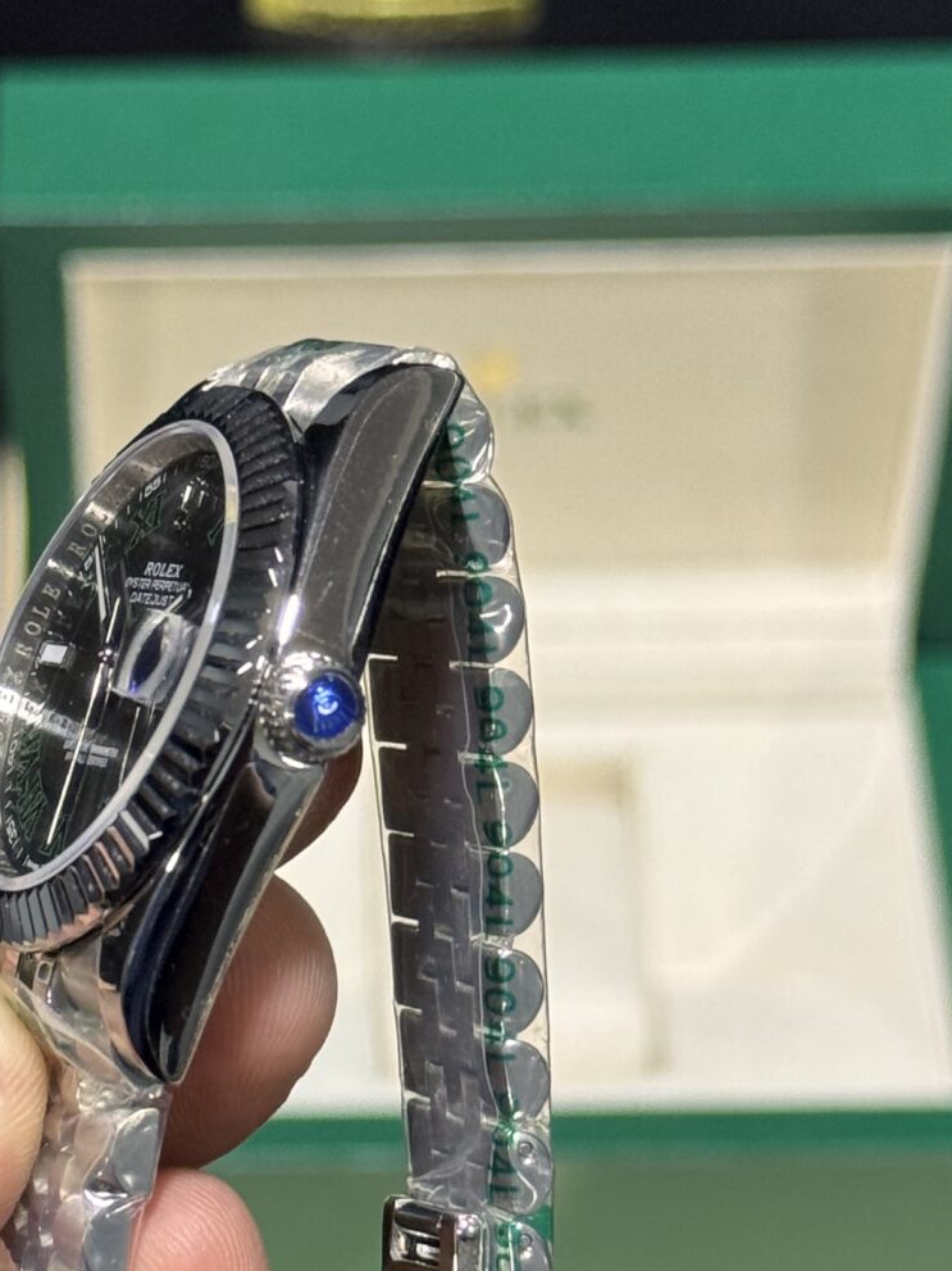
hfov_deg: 11.9
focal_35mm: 124
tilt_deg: -49.0
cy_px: 875
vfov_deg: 15.9
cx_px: 206
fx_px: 4548
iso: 160
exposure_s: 1/50
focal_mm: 6.76
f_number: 1.78
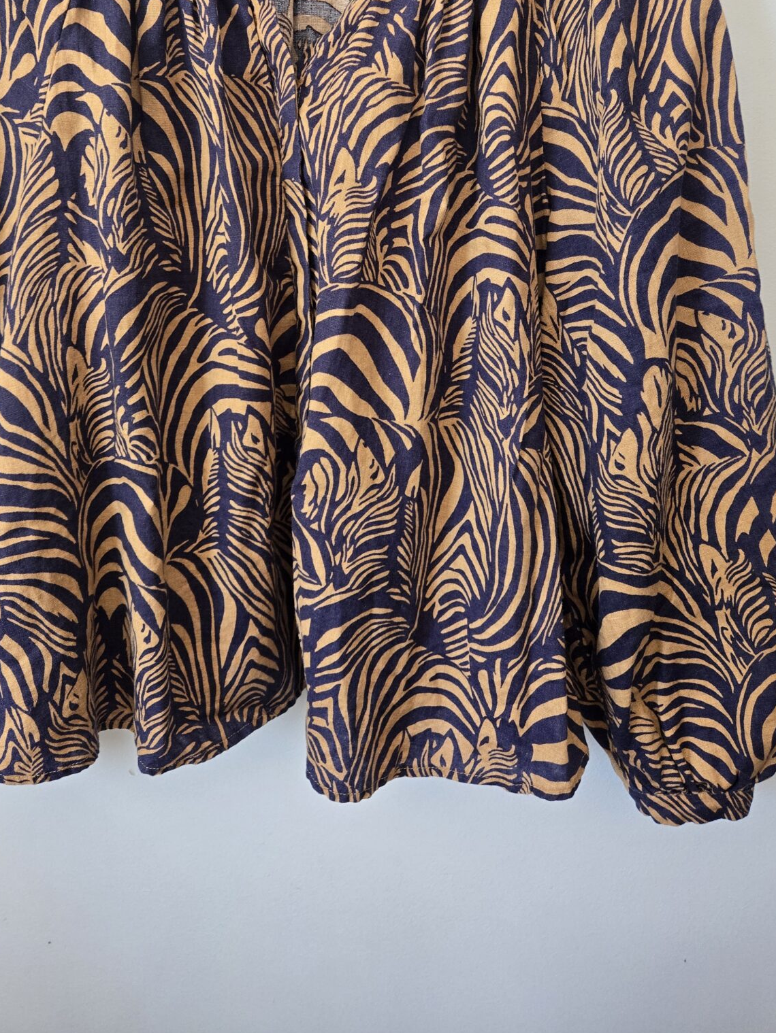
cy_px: 345
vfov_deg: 57.1
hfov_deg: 45.3
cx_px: 317
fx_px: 926
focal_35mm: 31
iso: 200
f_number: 1.8
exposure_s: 1/120
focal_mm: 5.4
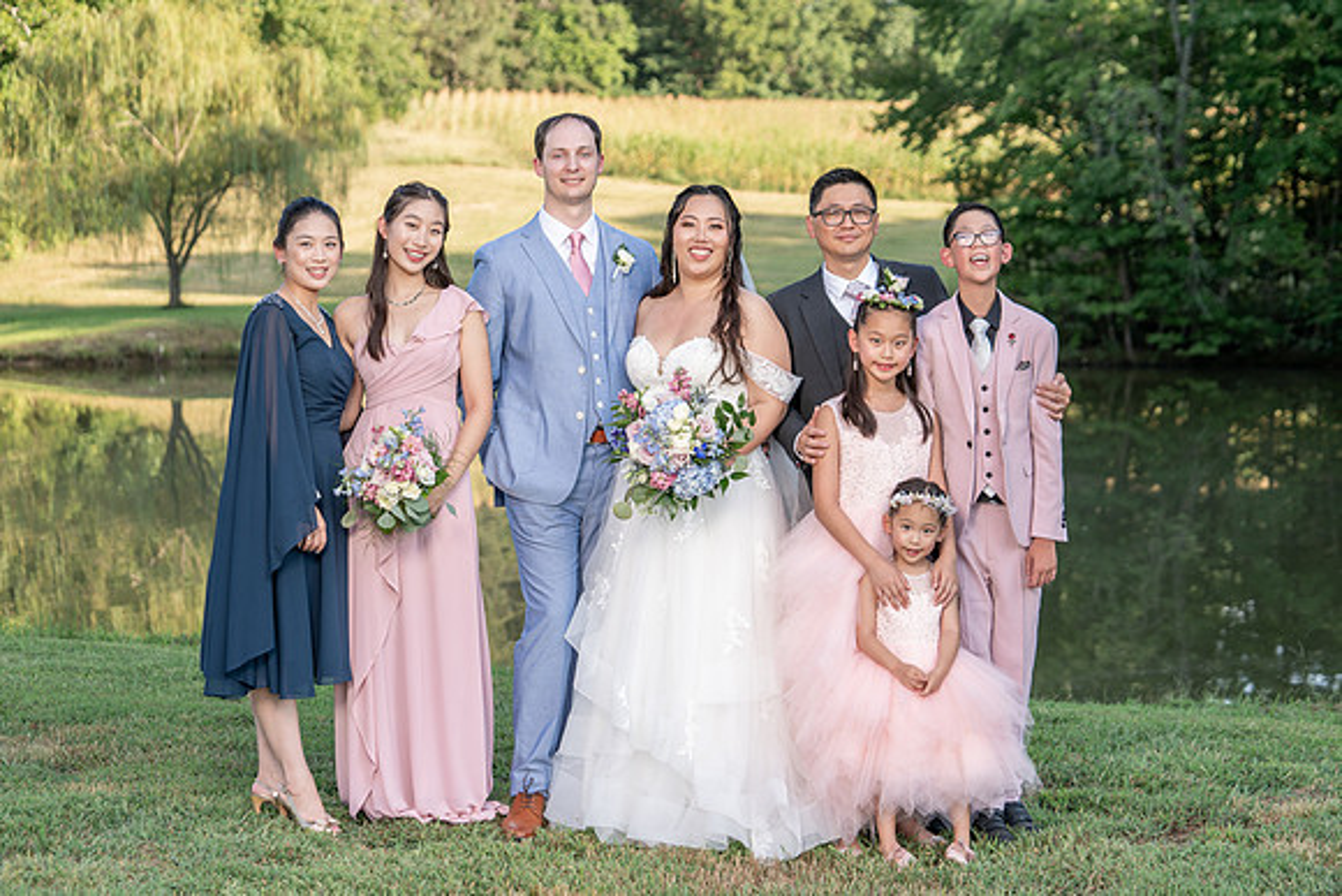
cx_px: 682
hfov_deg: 27.9
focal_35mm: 73
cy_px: 456
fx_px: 2705
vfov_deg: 18.8
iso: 125
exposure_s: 1/200
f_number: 4
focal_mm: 70
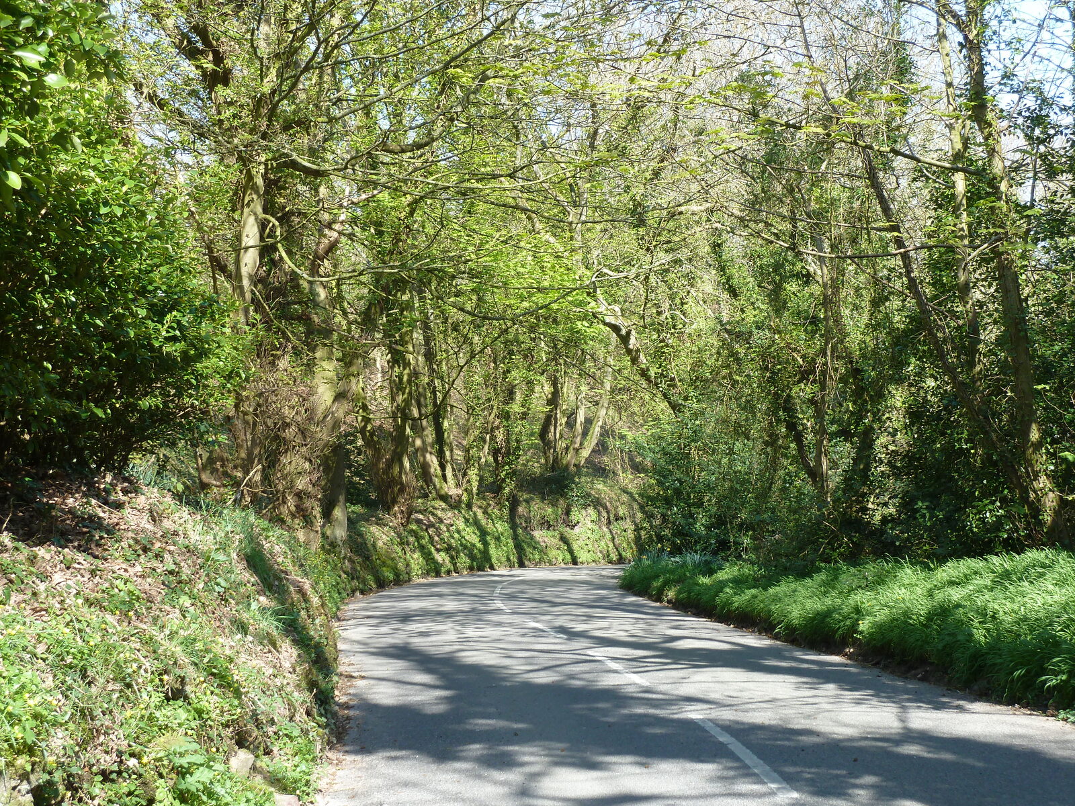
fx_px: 1491
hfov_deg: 39.7
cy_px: 403
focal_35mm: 48
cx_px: 538
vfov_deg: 30.3
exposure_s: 1/100
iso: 80
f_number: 4
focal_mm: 7.9
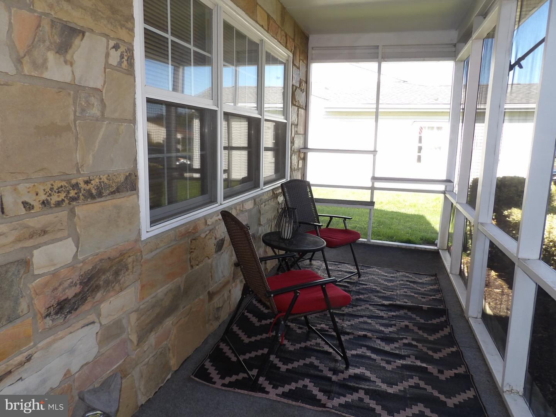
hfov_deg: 71.6
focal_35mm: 24
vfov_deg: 56.8
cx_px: 278
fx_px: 385
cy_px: 208
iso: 100
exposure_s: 1/155
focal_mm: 4.3
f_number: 3.2
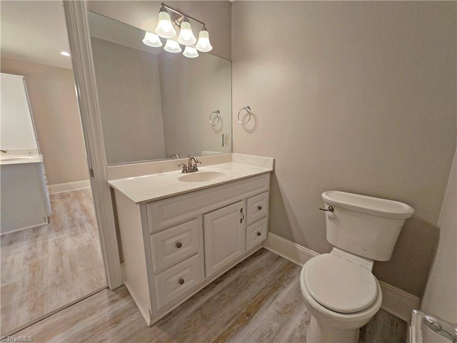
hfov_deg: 106.2
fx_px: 172
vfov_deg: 89.9
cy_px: 172
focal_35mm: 13
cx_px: 228
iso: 125
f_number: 2.2
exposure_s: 1/60
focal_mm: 2.2
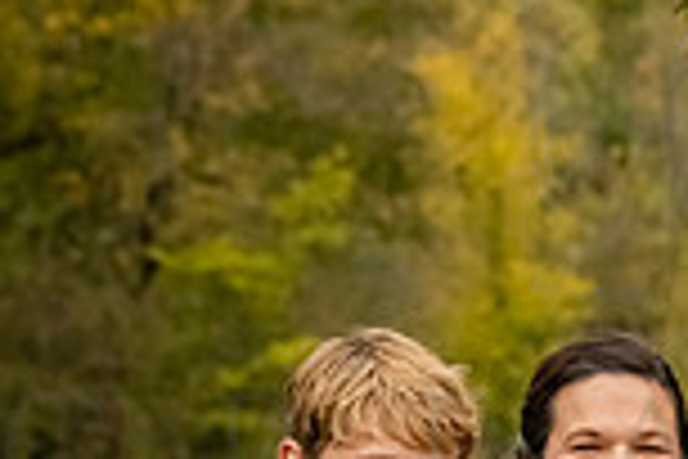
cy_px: 668
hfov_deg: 4.8
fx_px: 8102
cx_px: 827
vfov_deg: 3.2
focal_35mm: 424
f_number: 8
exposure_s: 1/800
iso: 2000
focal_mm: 112
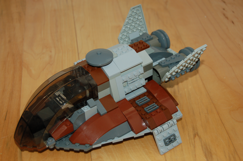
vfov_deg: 20.1
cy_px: 80
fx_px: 455
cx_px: 122
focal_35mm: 68
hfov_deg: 29.9
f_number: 5.3
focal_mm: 45
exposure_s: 1/60
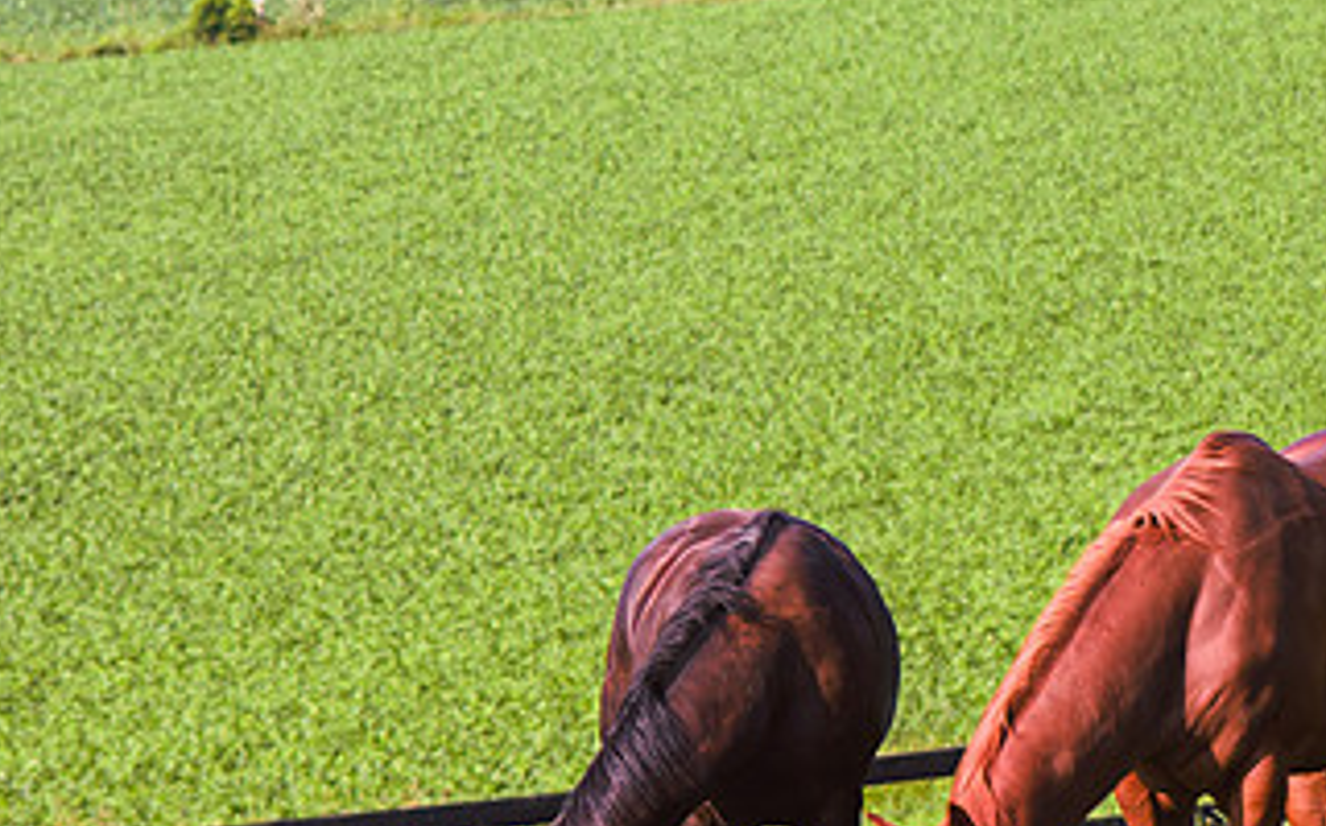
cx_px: 783
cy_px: -168
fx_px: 11410
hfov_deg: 6.7
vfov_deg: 4.1
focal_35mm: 316
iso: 100
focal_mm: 70
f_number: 2.8
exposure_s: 1/1250
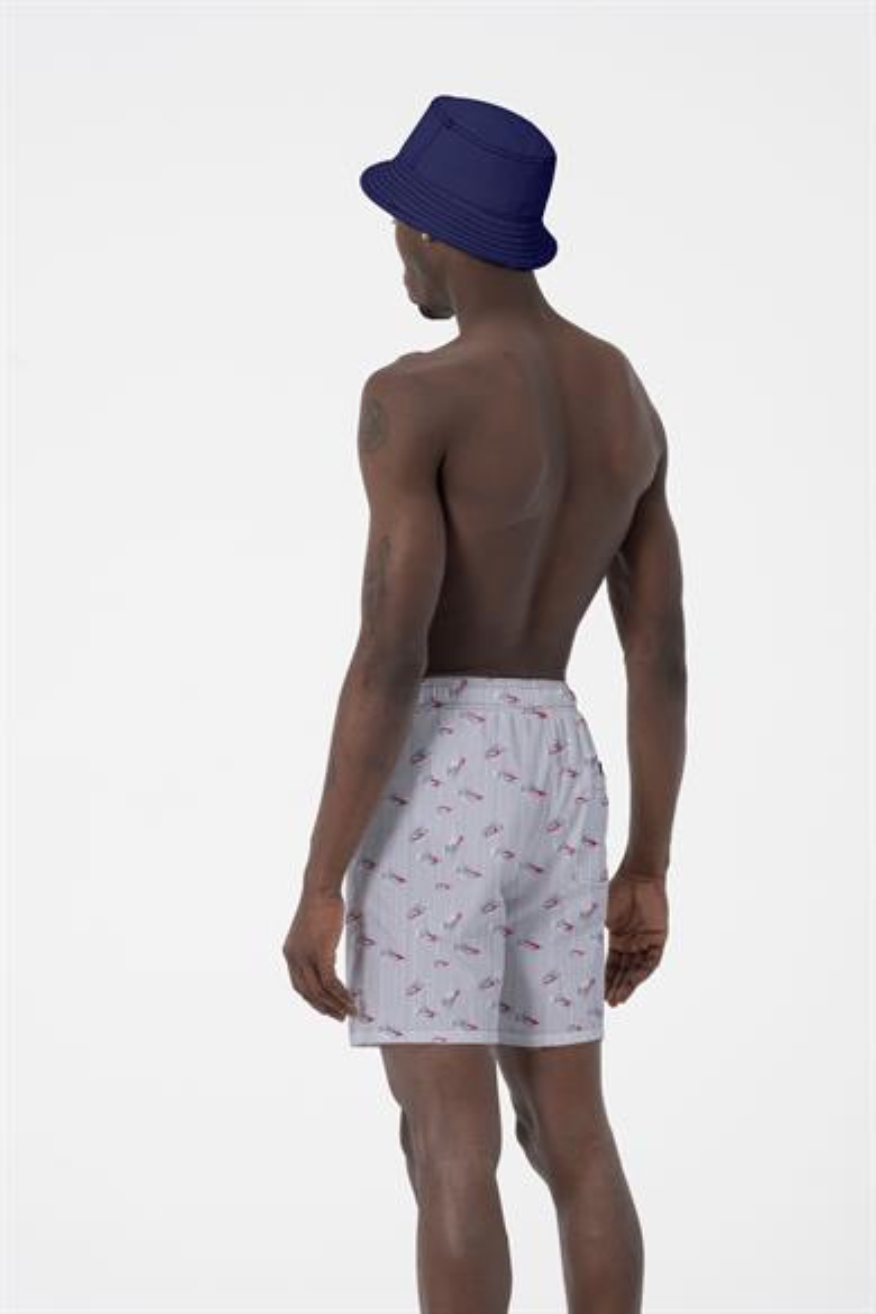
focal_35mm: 107
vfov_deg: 19.1
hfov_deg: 12.8
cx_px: 438
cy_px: 657
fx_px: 3905
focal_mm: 71.5
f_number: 11
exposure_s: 1/160
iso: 160
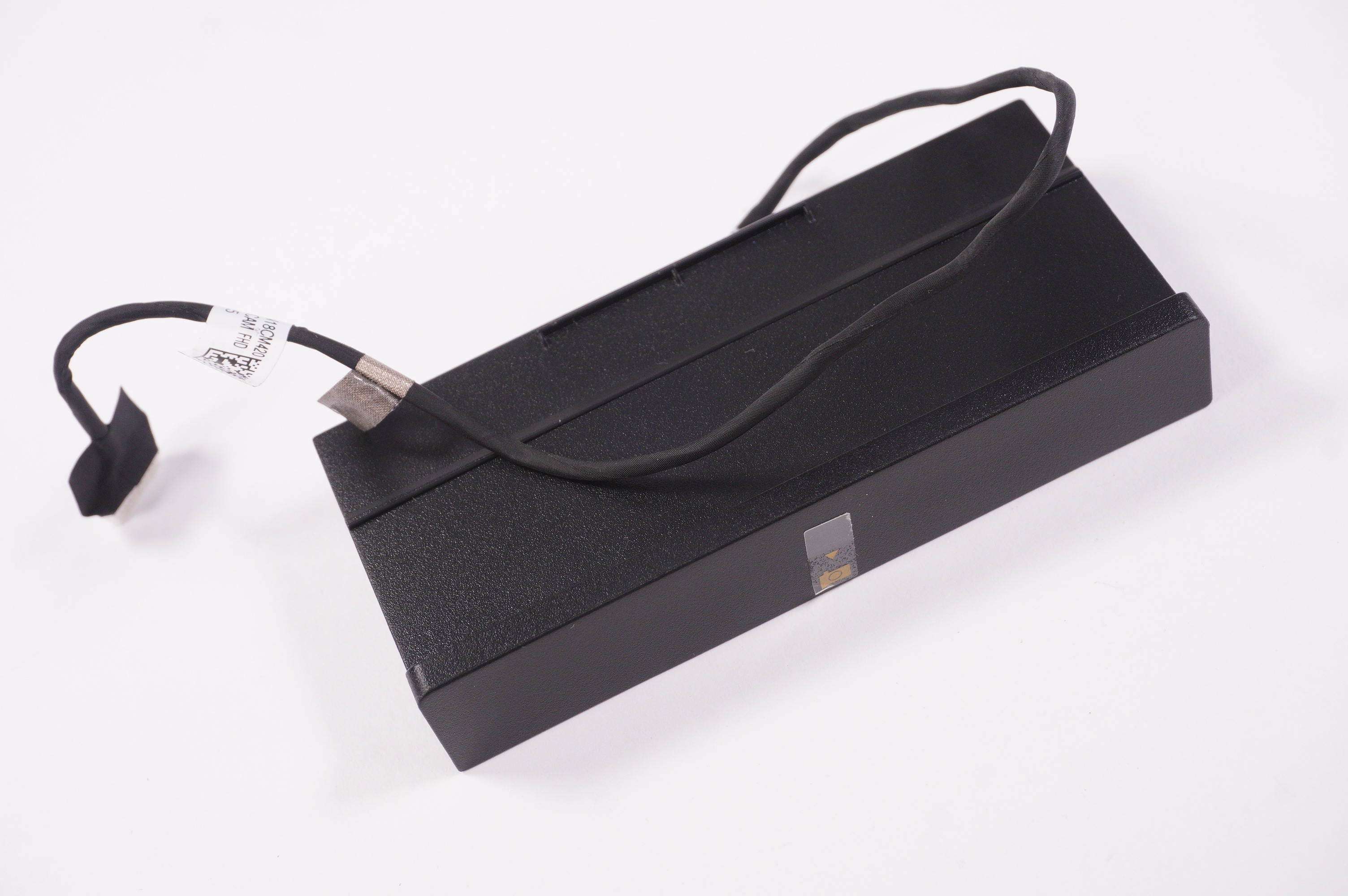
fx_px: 2076
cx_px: 674
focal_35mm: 56
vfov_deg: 24.4
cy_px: 448
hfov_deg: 36.0
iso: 800
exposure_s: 1/250
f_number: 9
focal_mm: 37
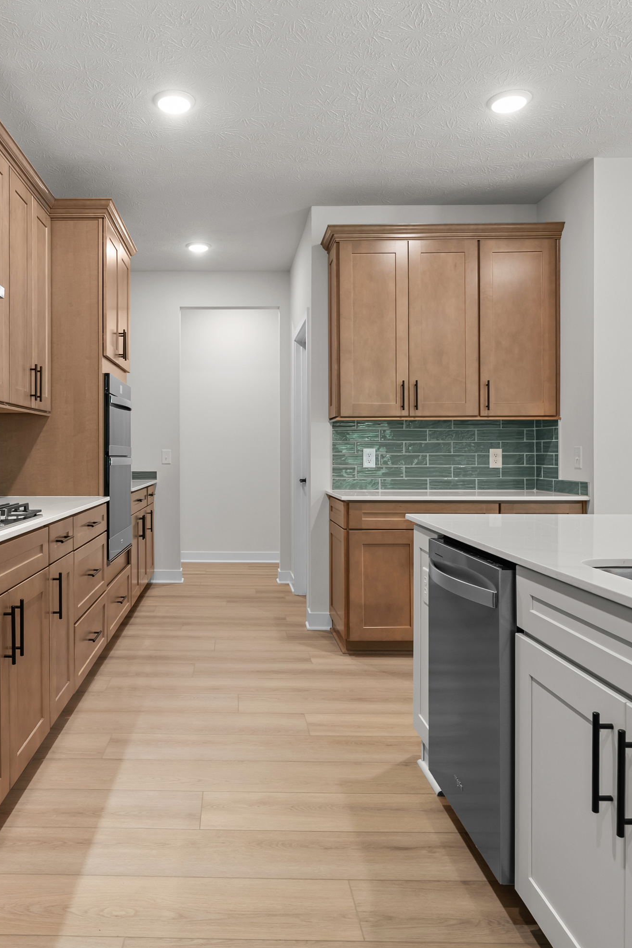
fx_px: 666
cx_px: 227
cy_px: 457
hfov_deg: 50.1
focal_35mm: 25
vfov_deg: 70.8
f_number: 6.3
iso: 400
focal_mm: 16.2
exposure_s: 1/4
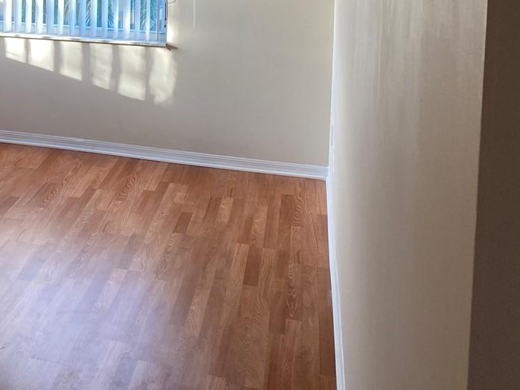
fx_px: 841
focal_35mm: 56
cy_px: -27
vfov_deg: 24.5
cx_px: 4
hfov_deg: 31.8
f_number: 1.8
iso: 64
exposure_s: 1/120
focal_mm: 4.25
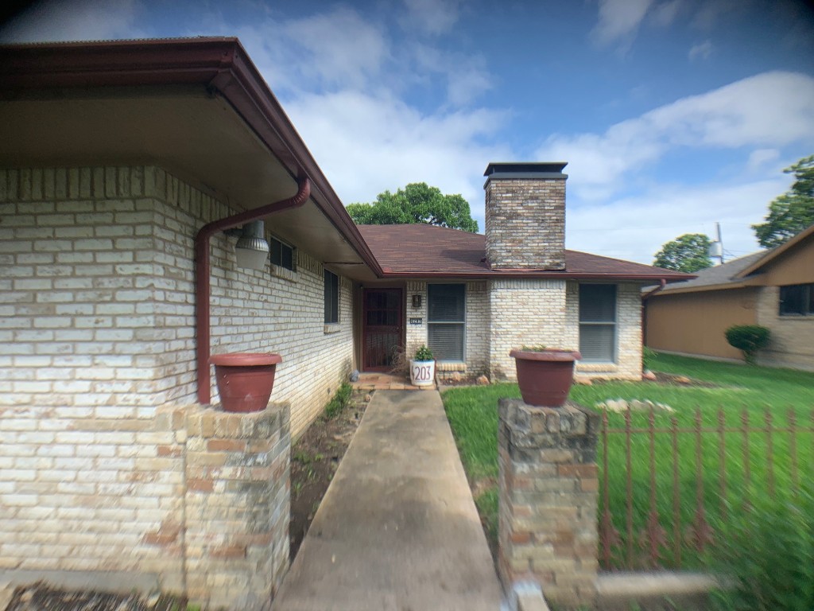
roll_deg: +0.1
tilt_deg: -0.1
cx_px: 407
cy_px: 306
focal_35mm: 26
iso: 25
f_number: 1.8
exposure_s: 1/1513
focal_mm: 4.25
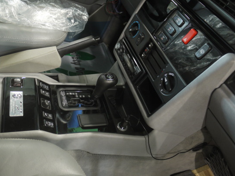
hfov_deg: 61.6
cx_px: 120
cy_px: 90
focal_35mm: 29
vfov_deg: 48.2
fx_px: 197
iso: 400
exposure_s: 1/8
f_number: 3.5
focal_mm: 14
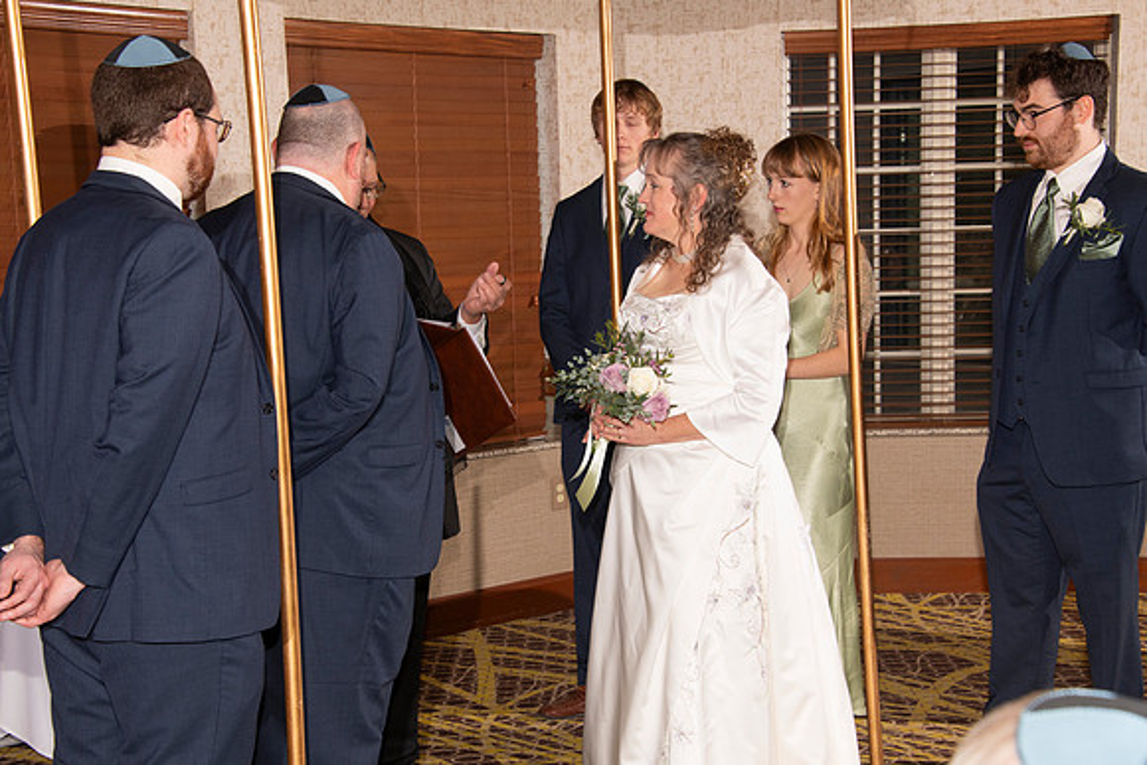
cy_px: 382
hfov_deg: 29.6
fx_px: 2167
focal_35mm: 68
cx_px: 574
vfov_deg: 20.0
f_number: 9
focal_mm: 68
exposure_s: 1/160
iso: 1000
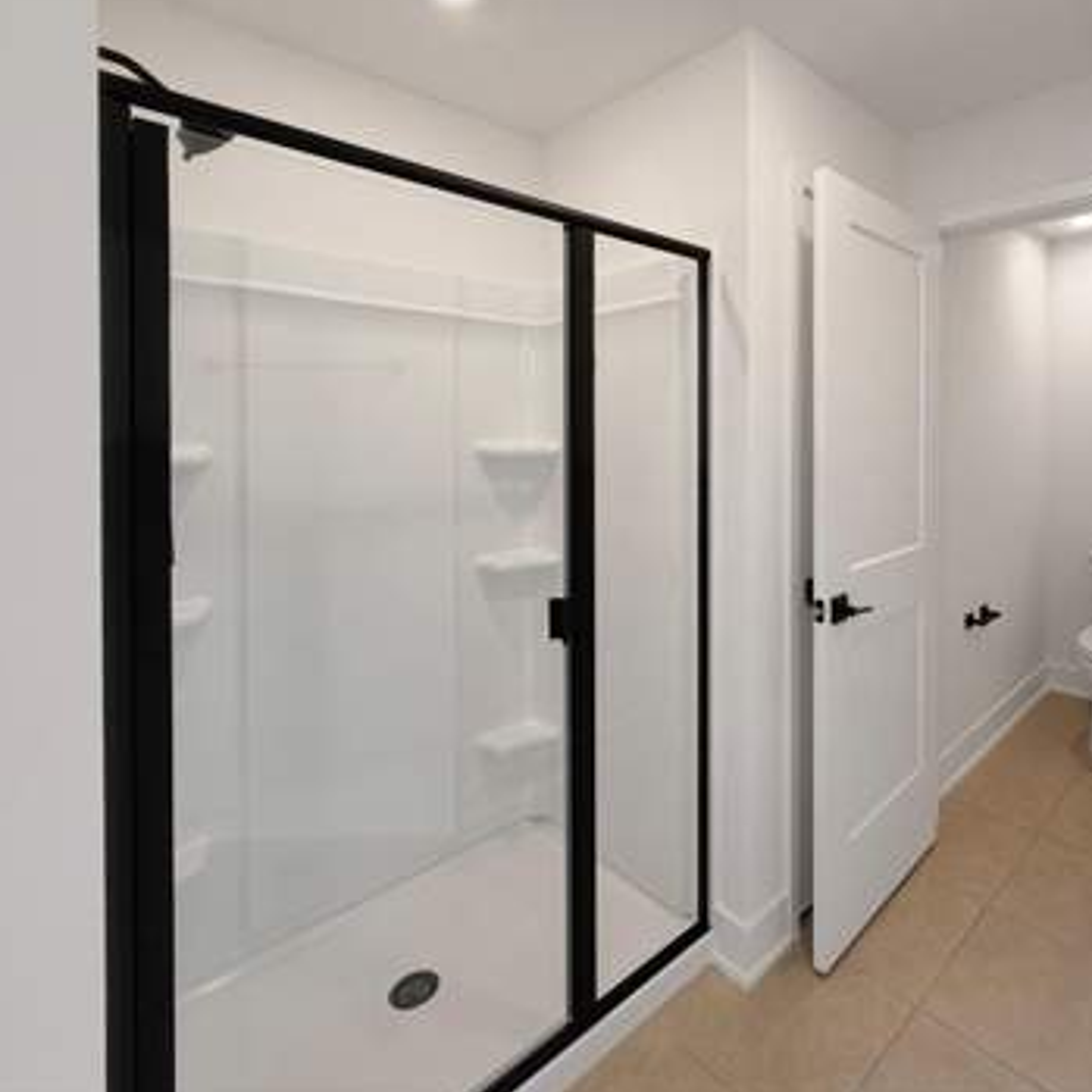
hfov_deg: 81.6
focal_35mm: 17
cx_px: 713
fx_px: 607
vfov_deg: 84.0
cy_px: 538
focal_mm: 2.22
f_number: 2.2
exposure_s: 1/120
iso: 125
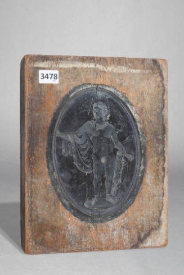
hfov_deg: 22.6
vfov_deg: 33.4
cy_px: 138
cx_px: 92
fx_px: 460
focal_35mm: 60
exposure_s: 1/4
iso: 100
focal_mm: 60
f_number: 11
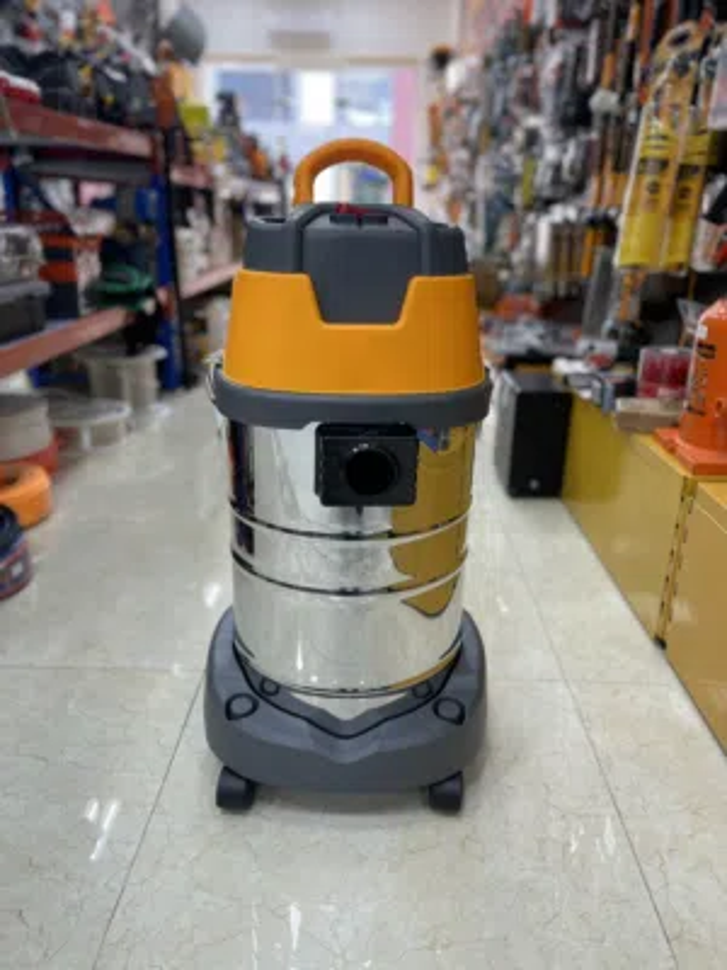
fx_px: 728
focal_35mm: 26
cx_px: 364
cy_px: 485
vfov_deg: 67.3
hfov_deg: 53.1
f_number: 1.6
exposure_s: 1/121
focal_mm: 5.1
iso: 40
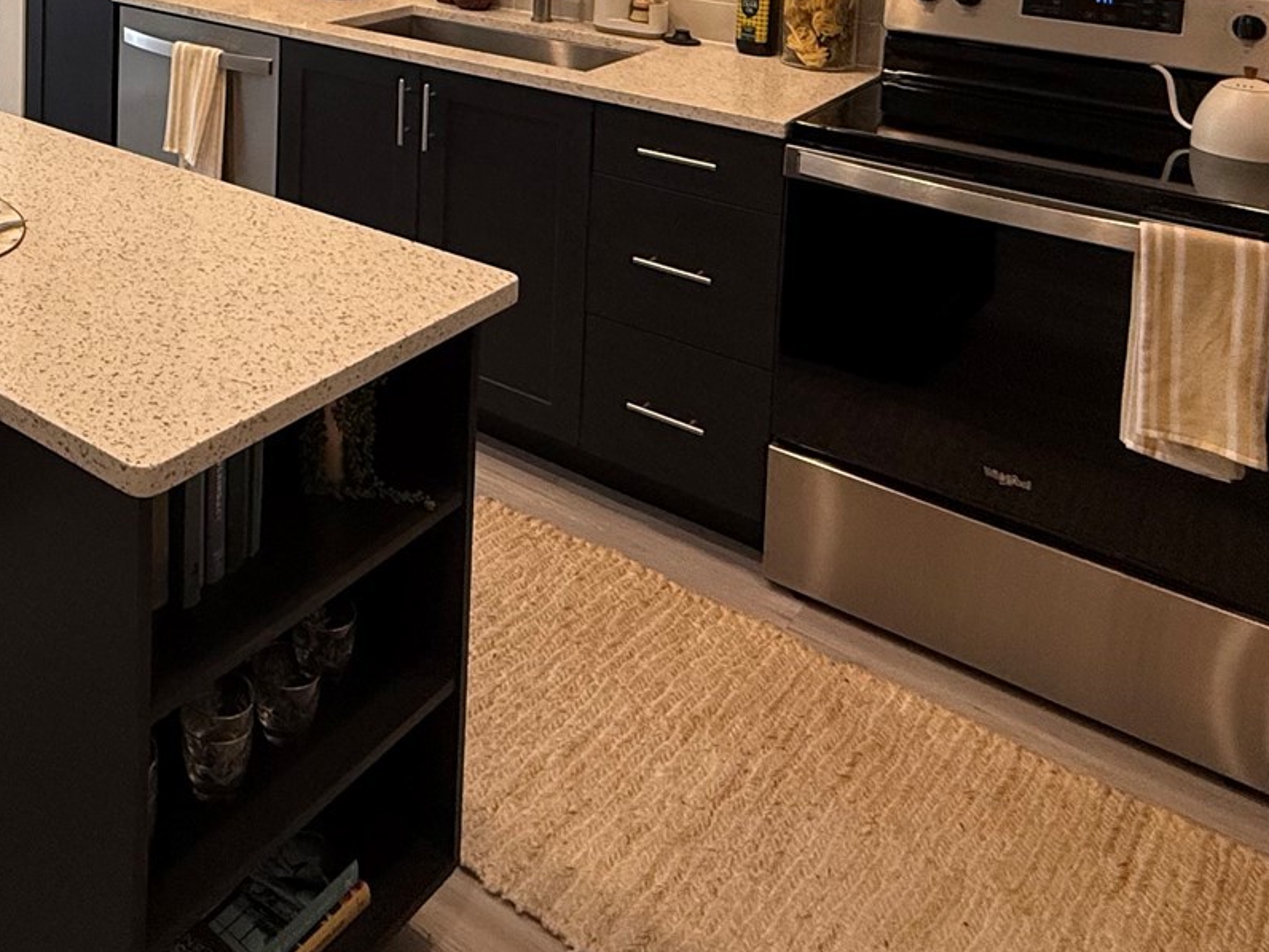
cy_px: -142
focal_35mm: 36
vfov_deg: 33.5
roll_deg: -0.6
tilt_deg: -3.0
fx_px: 1320
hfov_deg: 46.7
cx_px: 145
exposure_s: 1/120
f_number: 2.2
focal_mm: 2.22
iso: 200
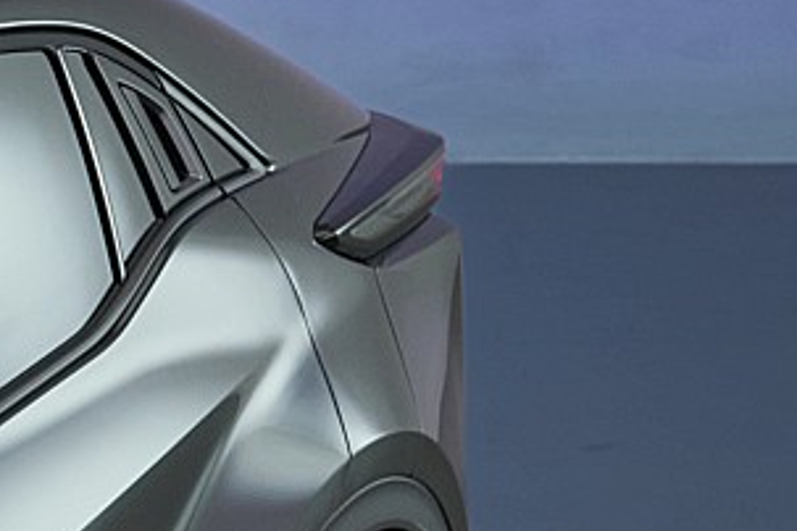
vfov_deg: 5.1
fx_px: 5844
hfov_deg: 7.3
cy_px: 942
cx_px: -1178
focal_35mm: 264
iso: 500
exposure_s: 1/10
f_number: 5.6
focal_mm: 50
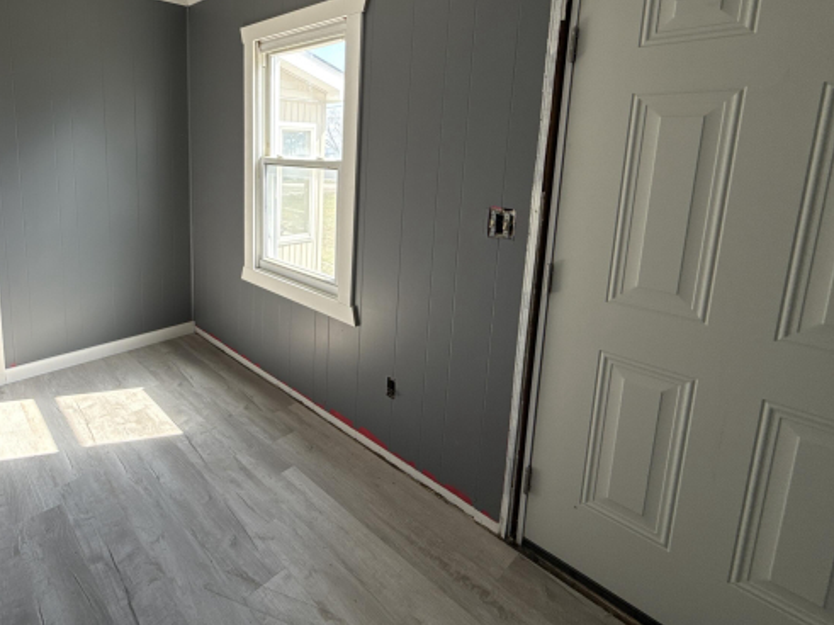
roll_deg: -0.8
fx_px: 458
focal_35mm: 19
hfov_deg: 81.6
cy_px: 211
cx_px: 273
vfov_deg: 66.9
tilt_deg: -7.1
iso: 64
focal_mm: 2.22
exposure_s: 1/107
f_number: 2.2
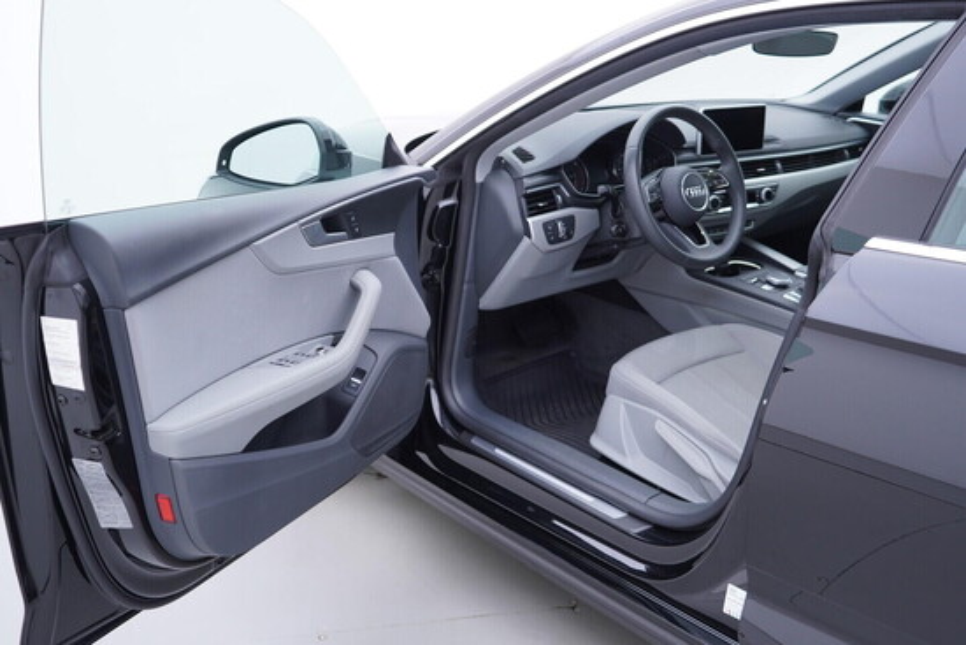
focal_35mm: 36
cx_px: 483
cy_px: 322
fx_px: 966
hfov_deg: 53.1
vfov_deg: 36.9
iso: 125
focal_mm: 24
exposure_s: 1/40
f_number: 2.8
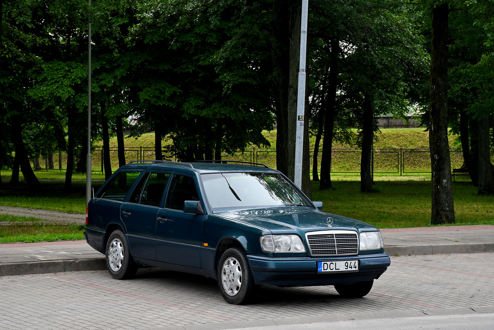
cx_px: 247
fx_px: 1029
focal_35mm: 75
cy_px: 165
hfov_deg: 27.0
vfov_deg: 18.2
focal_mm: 50
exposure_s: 1/500
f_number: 6.3
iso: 250
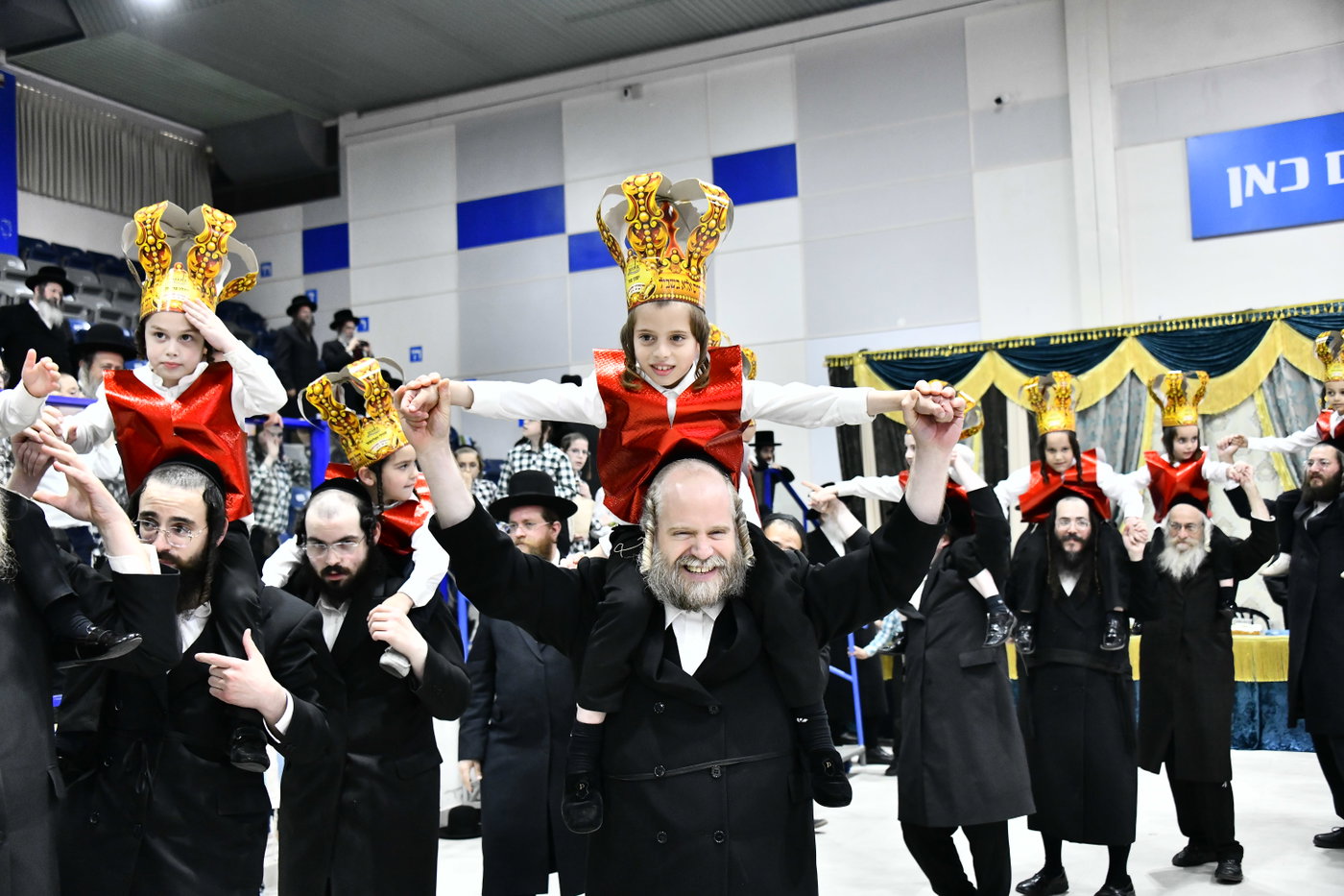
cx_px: 672
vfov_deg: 36.9
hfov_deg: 53.1
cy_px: 448
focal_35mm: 36
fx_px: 1344
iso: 2500
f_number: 5
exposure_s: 1/320
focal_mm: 36
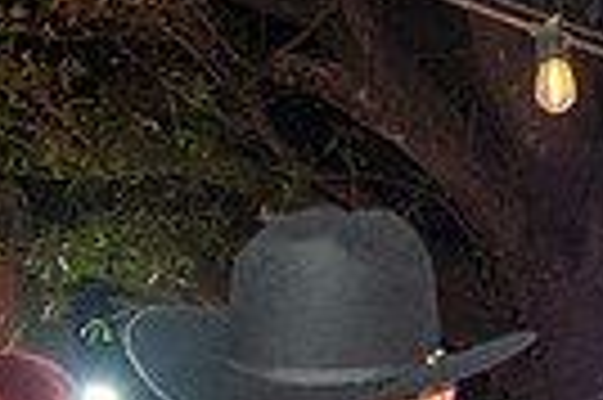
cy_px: 843
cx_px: 567
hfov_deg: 13.4
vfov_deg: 8.5
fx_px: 2543
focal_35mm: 152
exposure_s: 1/200
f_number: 4.5
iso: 2000
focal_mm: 35
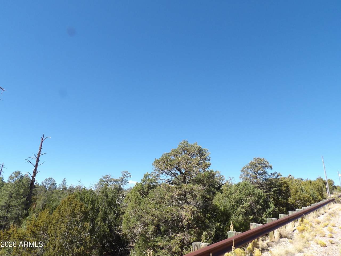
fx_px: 236
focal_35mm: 24
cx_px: 170
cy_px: 128
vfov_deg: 56.8
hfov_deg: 71.6
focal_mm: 4.3
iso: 100
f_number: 5.6
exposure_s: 1/164
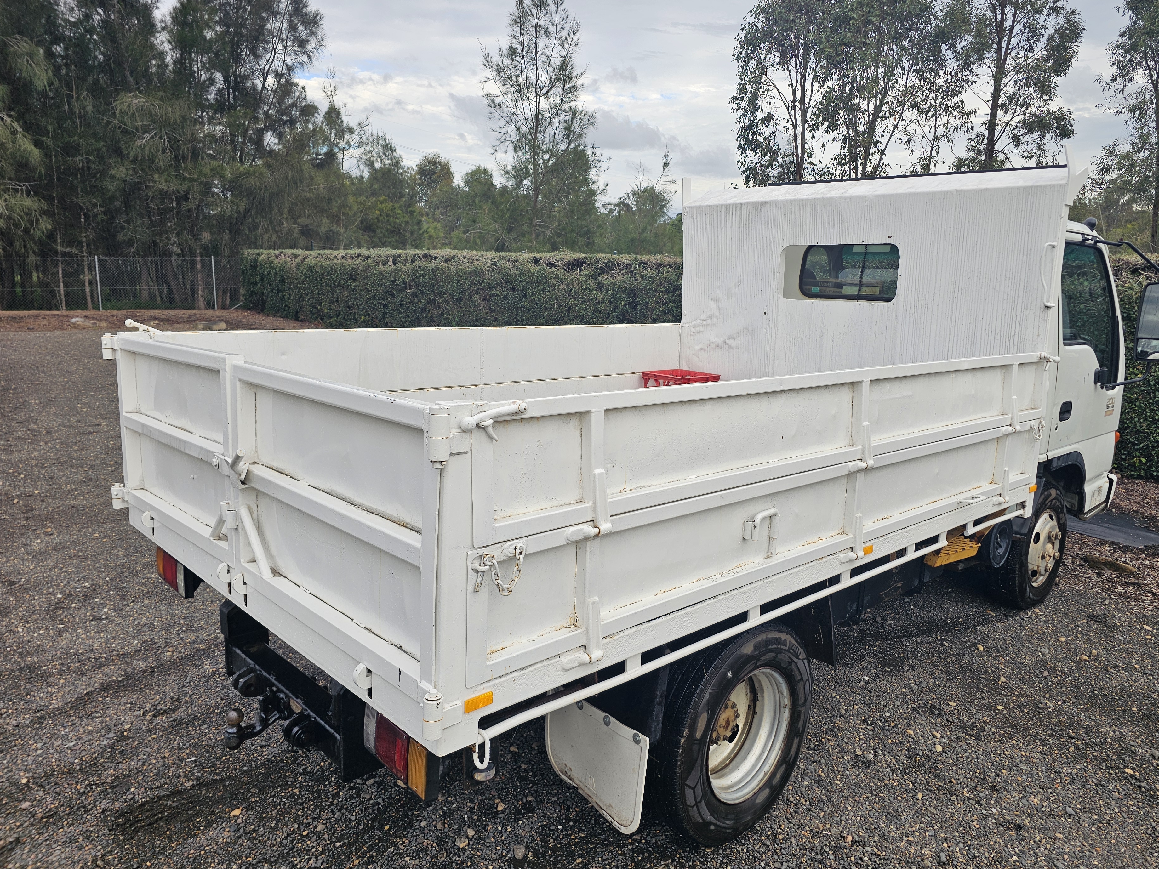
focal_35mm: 25
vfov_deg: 54.9
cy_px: 417
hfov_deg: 69.3
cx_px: 626
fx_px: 837
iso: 10
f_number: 1.7
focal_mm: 6.3
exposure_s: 1/147
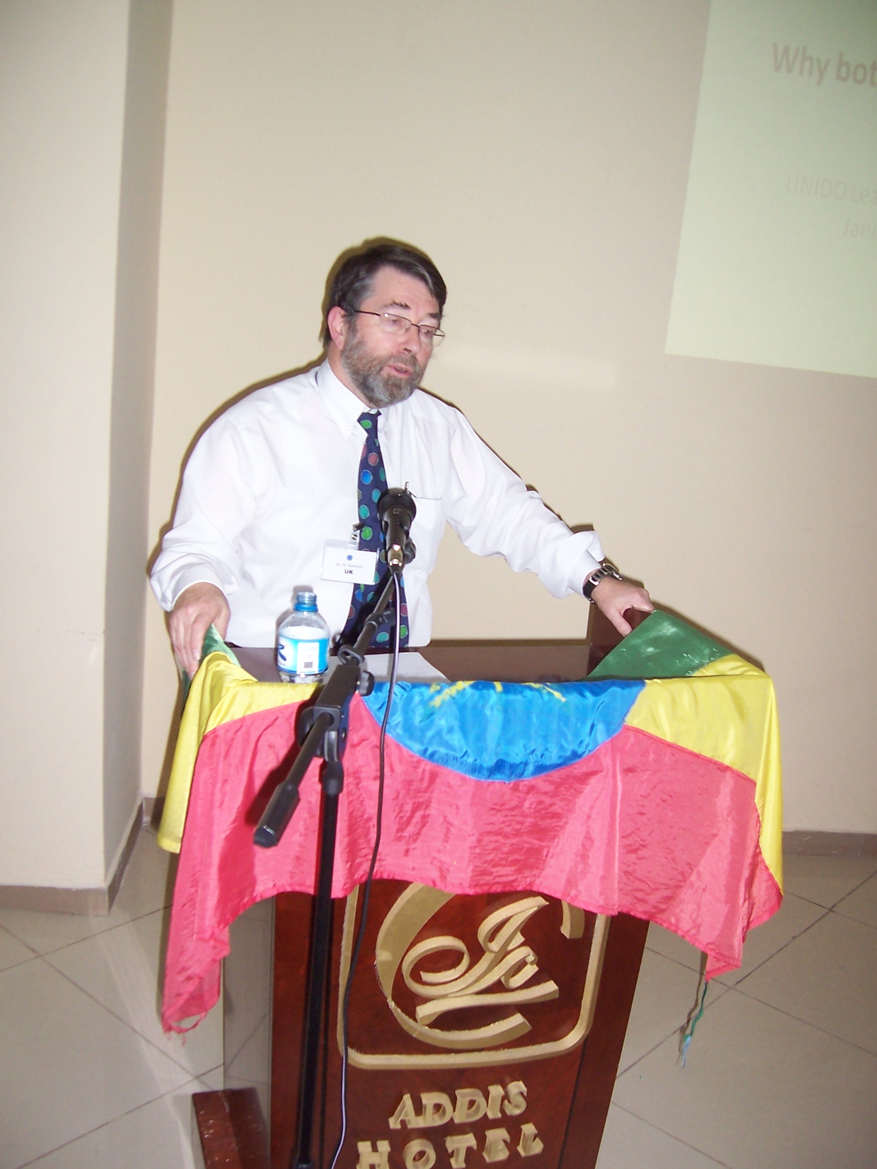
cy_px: 584
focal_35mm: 36
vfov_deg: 51.4
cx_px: 438
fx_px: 1216
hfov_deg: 39.7
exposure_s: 1/60
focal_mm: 6
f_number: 3
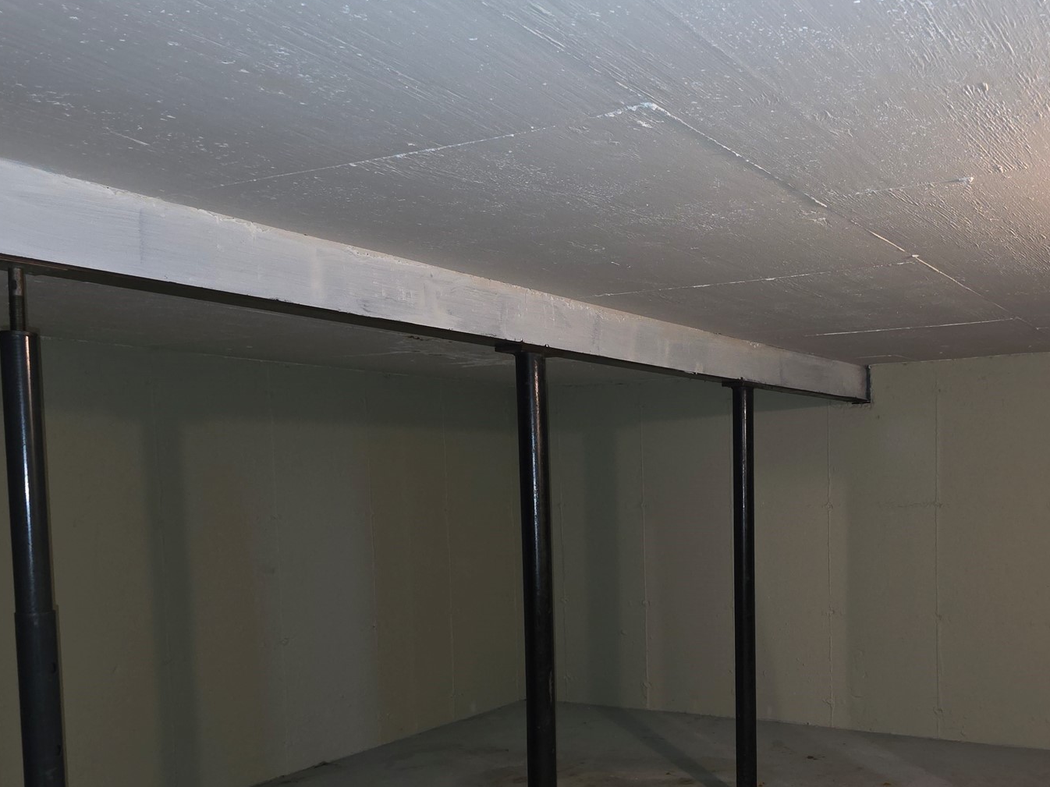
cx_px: 690
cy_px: 551
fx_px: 1061
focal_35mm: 35
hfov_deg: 51.8
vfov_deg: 40.0
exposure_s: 1/12
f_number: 1.7
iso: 125
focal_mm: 6.3
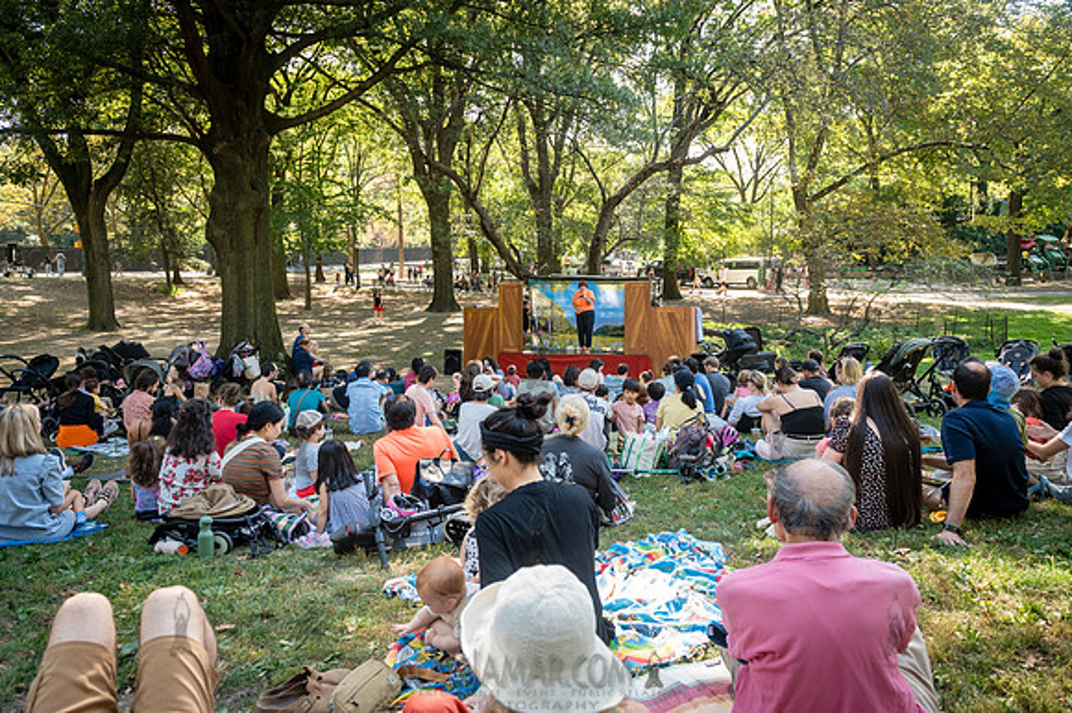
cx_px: 536
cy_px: 356
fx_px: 735
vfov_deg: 51.8
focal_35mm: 25
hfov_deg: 72.2
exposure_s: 1/320
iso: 1000
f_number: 4.5
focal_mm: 24
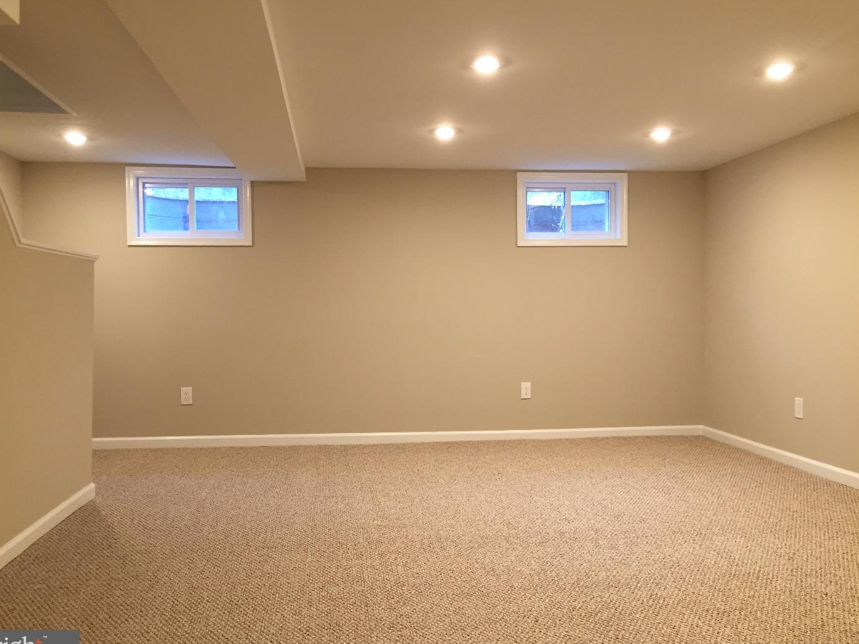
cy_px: 332
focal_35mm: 30
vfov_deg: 46.8
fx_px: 744
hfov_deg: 60.0
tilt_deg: -1.1
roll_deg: +0.1
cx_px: 416
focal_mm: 4.15
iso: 100
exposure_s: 1/30
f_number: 2.2
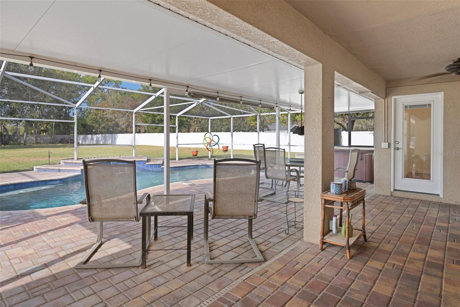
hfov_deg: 85.4
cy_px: 154
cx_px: 230
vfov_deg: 63.2
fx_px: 249
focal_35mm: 20
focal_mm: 13
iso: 320
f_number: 8
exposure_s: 1/6
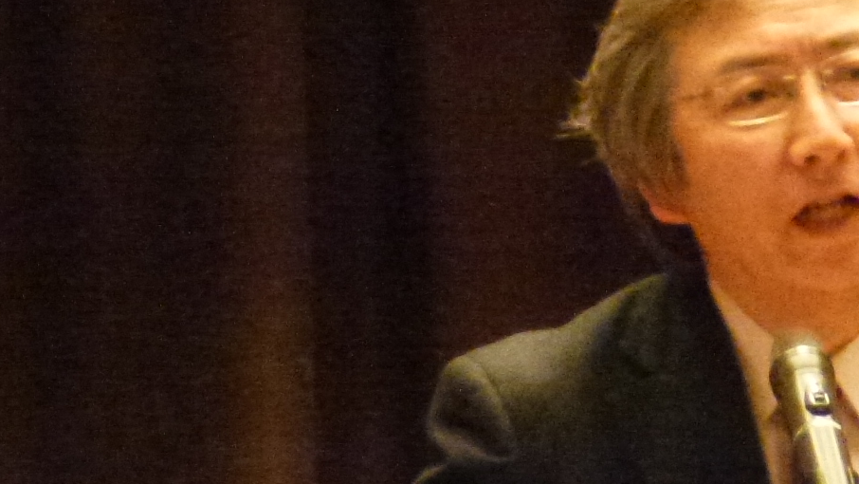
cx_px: 680
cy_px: 79
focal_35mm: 1182
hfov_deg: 1.8
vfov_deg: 1.0
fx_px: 26927
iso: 1600
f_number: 5.9
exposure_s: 1/15
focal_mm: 68.8
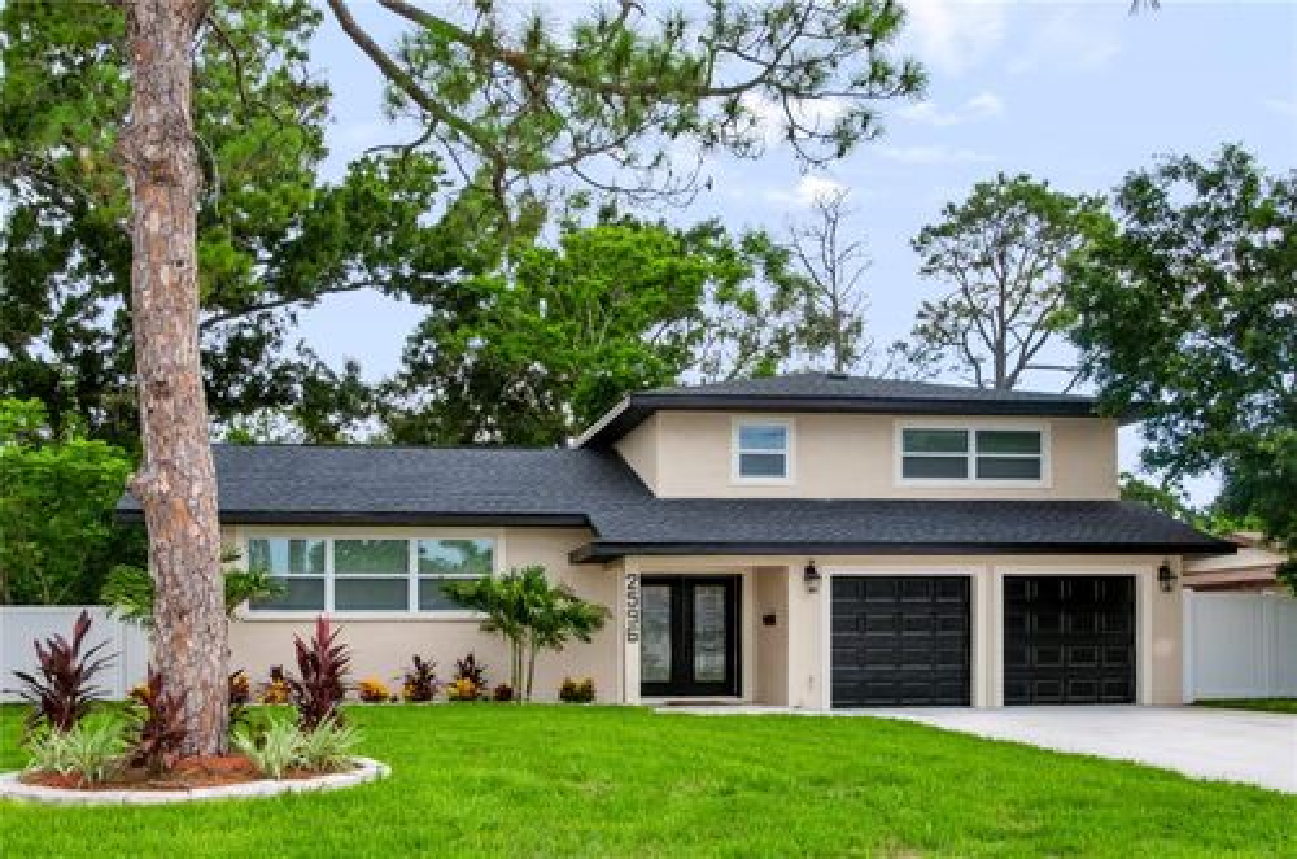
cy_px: 430
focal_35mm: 38
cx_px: 648
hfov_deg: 51.4
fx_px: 1348
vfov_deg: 35.3
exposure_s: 1/200
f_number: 4
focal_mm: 25
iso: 200
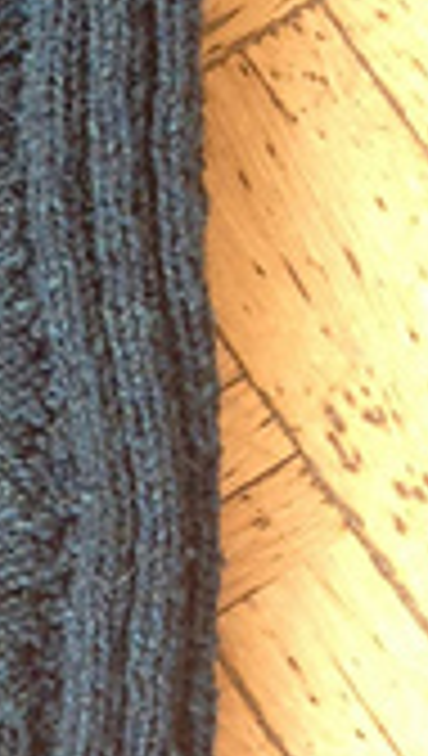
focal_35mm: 145
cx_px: -622
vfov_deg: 14.4
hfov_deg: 7.8
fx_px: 2914
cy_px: -99
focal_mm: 4.28
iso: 50
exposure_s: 1/15
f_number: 2.4
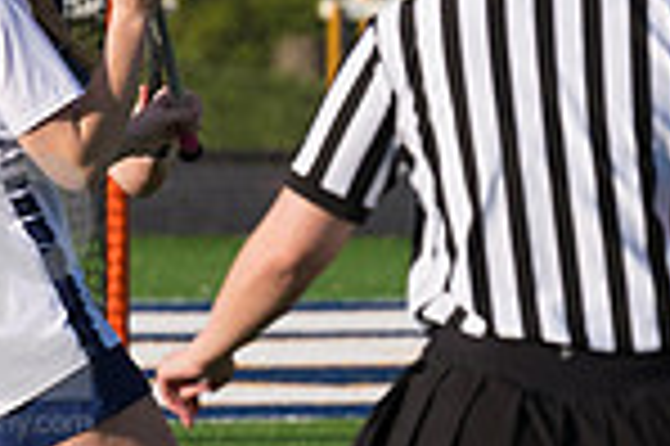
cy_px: 279
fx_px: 21119
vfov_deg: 1.2
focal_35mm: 1136
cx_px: -45
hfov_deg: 1.8
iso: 250
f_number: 5.6
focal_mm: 195
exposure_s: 1/1600
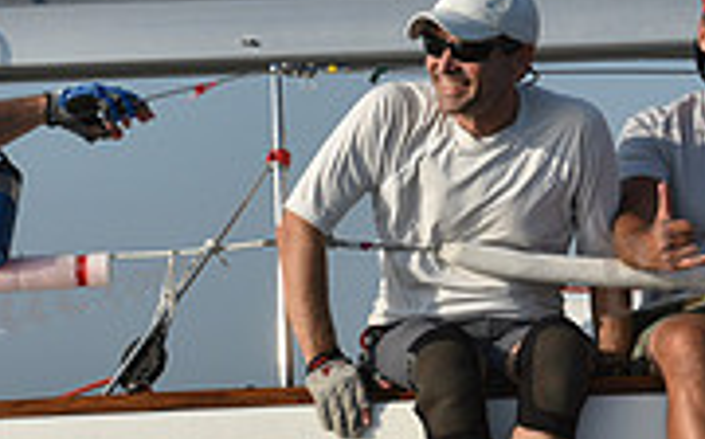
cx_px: 396
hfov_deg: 9.1
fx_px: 4414
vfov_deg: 5.7
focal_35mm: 230
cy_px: 476
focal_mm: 70
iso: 320
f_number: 9
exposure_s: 1/1250
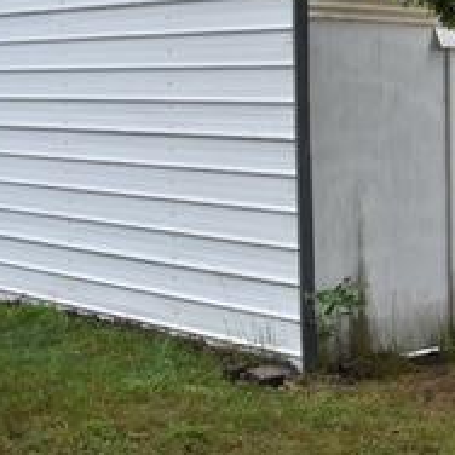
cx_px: 707
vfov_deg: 19.9
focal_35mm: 87
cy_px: 213
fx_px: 1294
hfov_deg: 17.6
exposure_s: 1/250
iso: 640
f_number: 3.8
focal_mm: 20
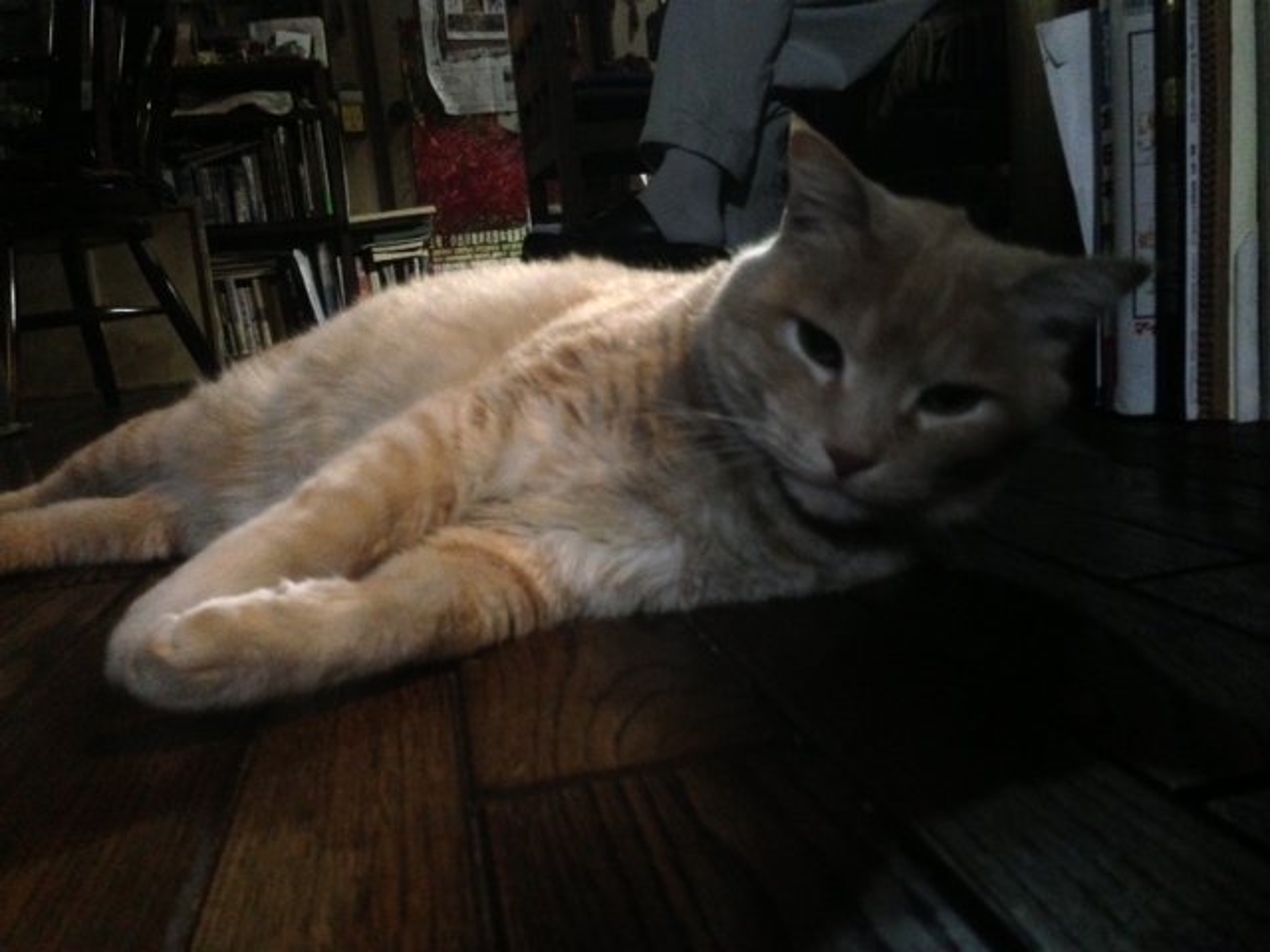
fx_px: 1211
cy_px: 476
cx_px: 635
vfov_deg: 42.9
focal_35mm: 33
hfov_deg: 55.4
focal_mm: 4.13
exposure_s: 1/15
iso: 800
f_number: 2.4
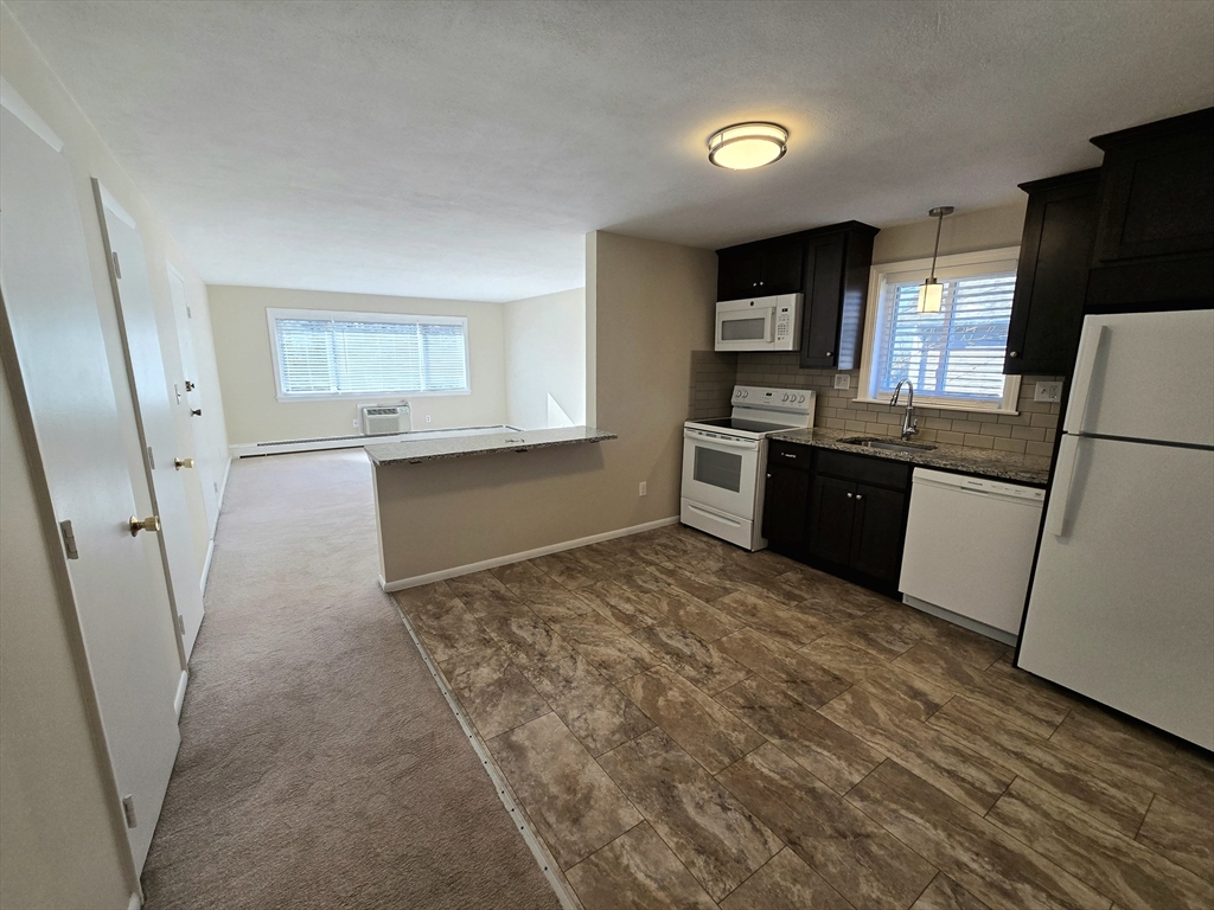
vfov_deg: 89.9
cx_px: 607
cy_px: 455
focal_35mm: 13
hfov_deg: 106.2
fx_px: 456
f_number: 2.2
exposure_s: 1/120
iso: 80
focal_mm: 2.2
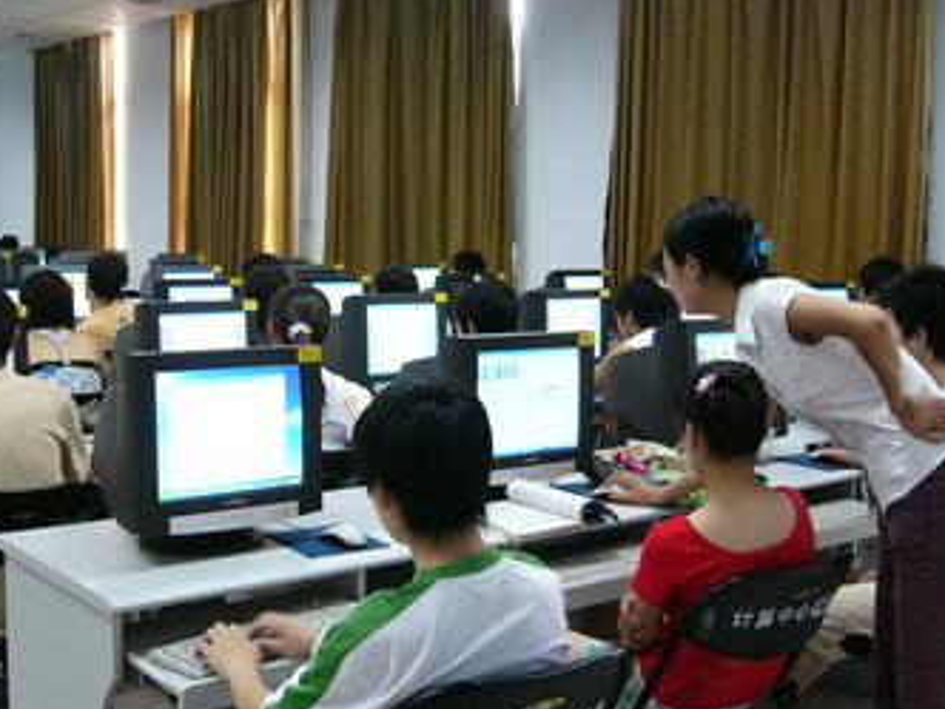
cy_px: 327
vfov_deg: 30.9
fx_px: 1283
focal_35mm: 47
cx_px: 458
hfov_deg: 40.4
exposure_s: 1/13
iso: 200
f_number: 2.9
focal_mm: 6.5
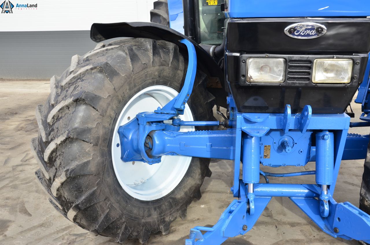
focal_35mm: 32
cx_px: 185
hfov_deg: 59.6
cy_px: 122
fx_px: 323
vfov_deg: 41.5
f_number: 10
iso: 125
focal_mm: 21
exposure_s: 1/60
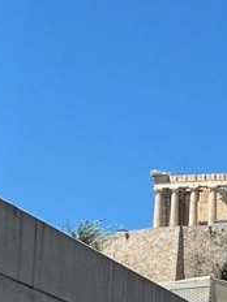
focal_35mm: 179
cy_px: 229
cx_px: 577
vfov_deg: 11.0
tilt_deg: +12.9
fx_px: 1565
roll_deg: -0.1
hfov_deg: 7.6
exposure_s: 1/2222
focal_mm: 5.1
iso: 50
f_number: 1.6
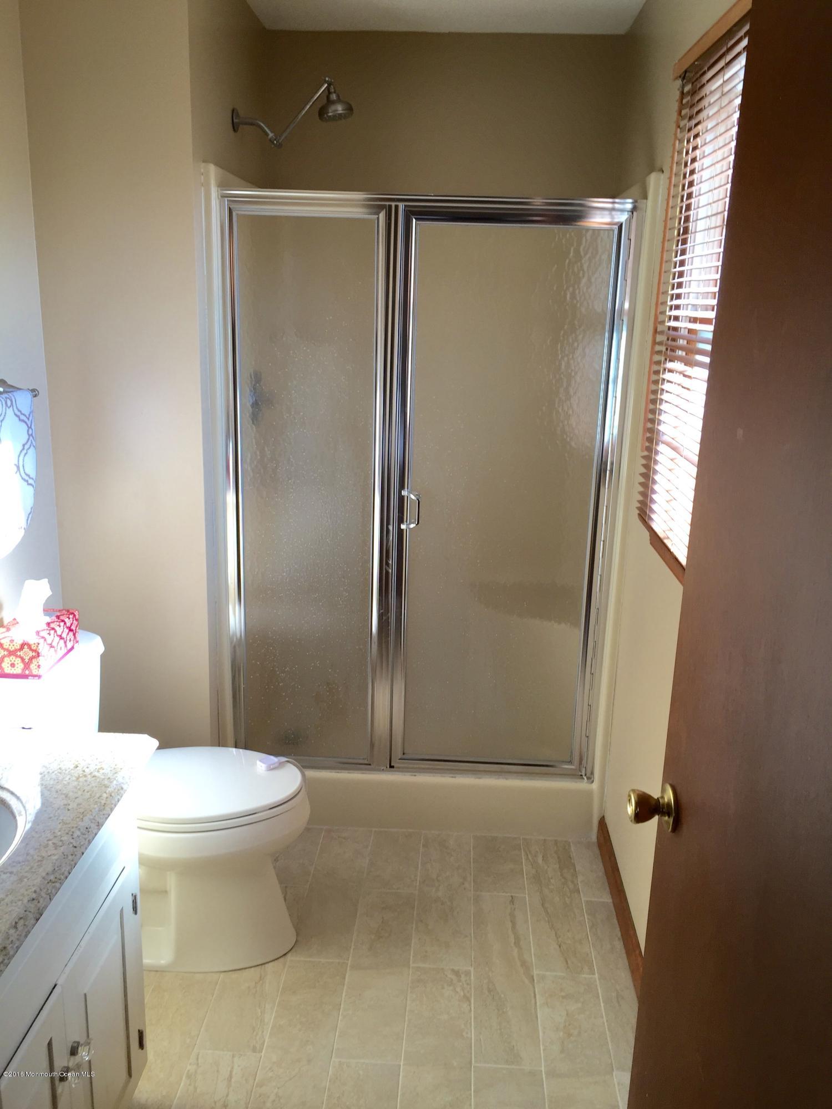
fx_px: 929
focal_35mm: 29
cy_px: 554
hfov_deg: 48.2
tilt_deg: -13.6
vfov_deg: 61.7
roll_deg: -1.1
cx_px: 416
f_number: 2.2
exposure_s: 1/60
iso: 40
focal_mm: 4.15
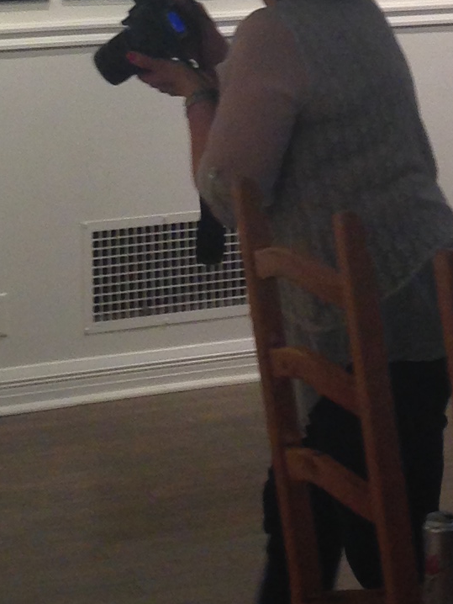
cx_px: 419
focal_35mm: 150
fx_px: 2616
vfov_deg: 12.7
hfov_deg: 9.8
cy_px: -223
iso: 64
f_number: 2.4
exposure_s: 1/60
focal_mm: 4.12
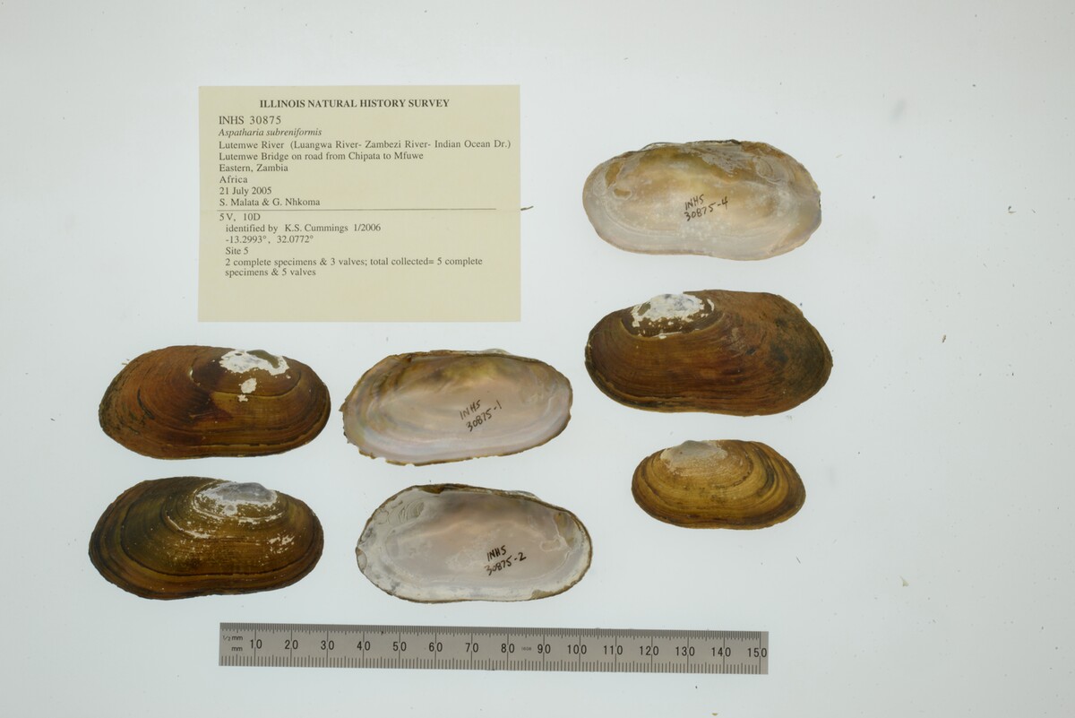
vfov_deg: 22.6
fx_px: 1792
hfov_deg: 33.4
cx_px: 538
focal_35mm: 60
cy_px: 359
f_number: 32
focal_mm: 60
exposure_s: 1/10
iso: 100
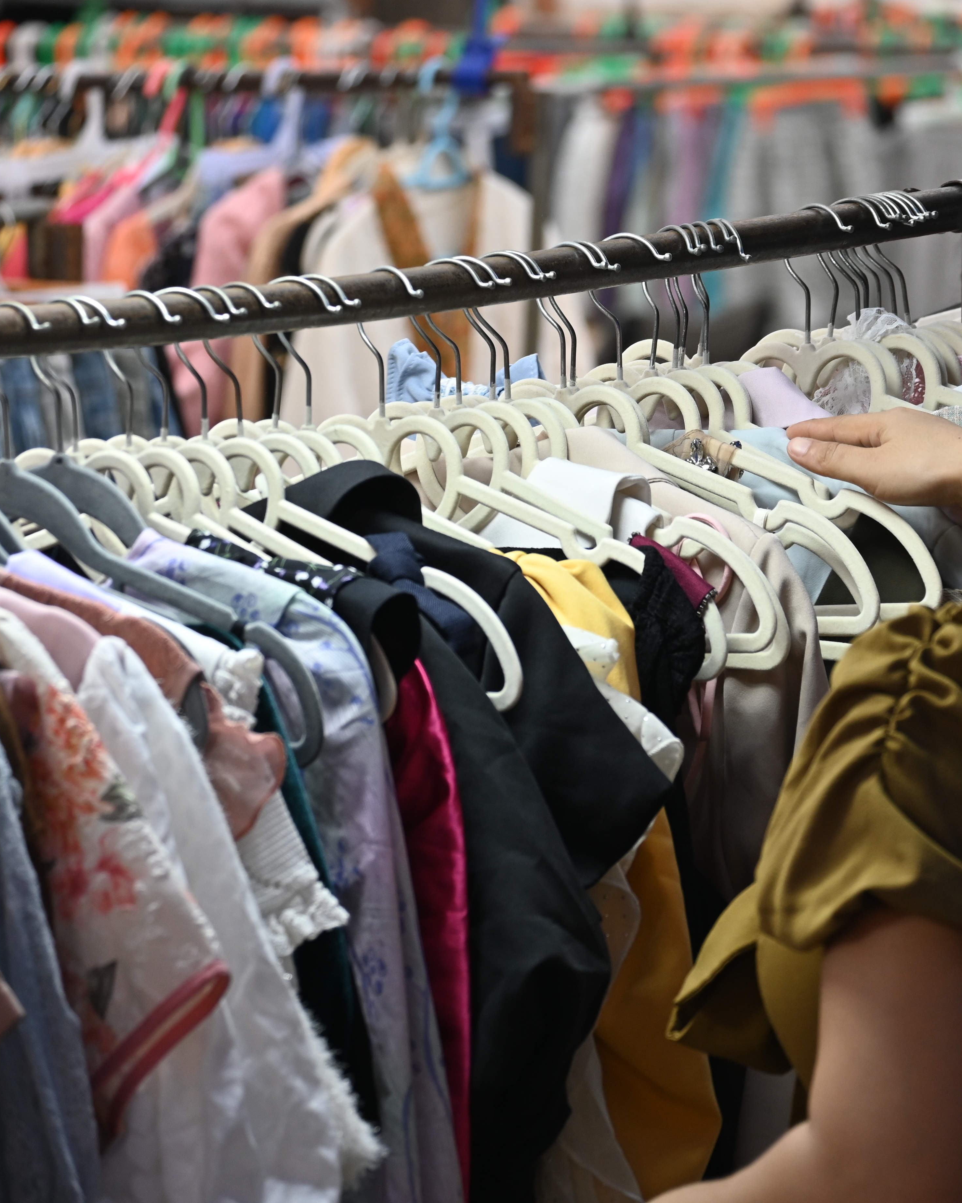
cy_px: 602
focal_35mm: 244
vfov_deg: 7.9
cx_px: 656
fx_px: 8674
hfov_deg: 6.3
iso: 400
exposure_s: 1/160
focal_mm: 115
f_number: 5
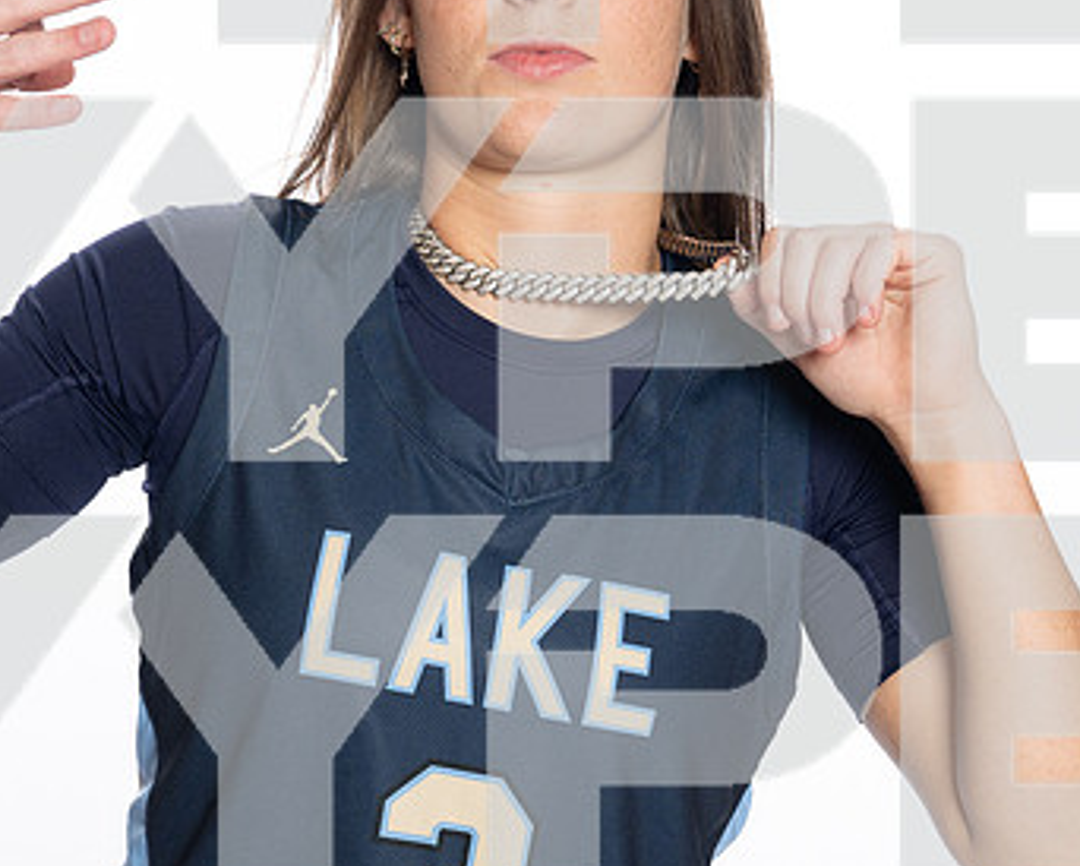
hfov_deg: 21.9
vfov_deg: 17.6
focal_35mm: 87
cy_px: 281
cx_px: 454
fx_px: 2782
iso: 800
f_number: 8
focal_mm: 47
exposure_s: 1/250
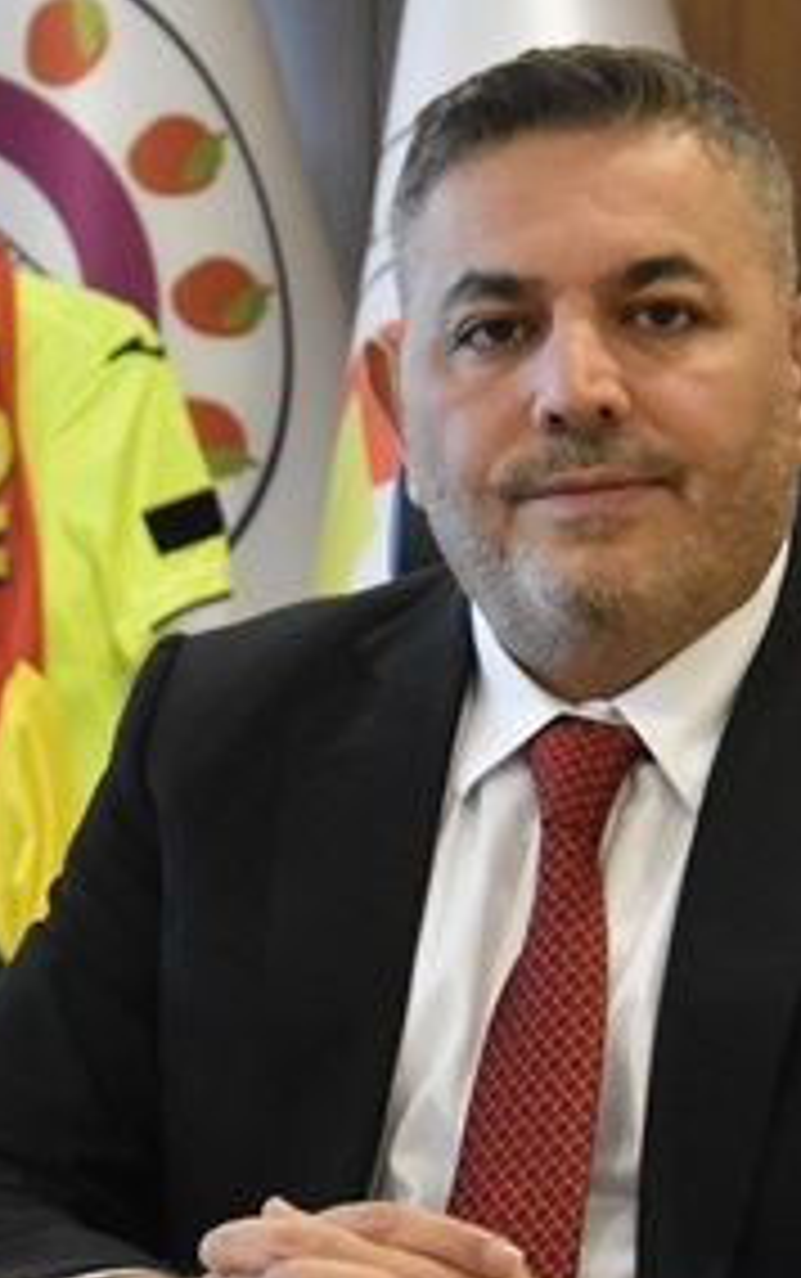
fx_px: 7494
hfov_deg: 6.1
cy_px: 727
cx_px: 518
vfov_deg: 9.7
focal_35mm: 215
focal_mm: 50
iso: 3200
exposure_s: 1/60
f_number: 5
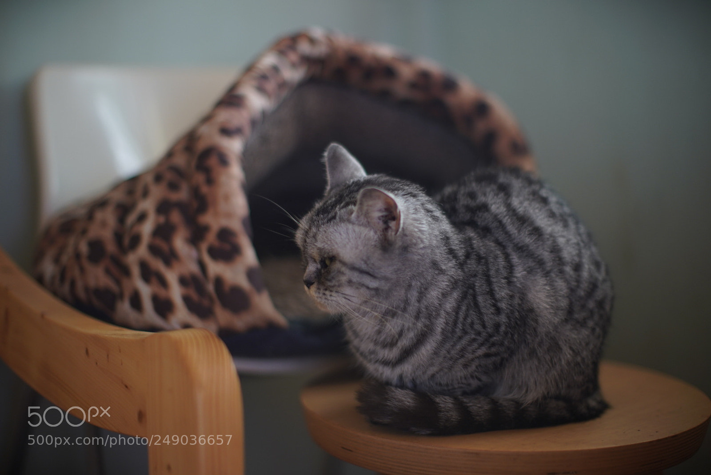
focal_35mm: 50
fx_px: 988
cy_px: 238
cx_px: 356
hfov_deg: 39.6
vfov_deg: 27.0
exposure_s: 1/50
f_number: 1.2
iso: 500
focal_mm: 50
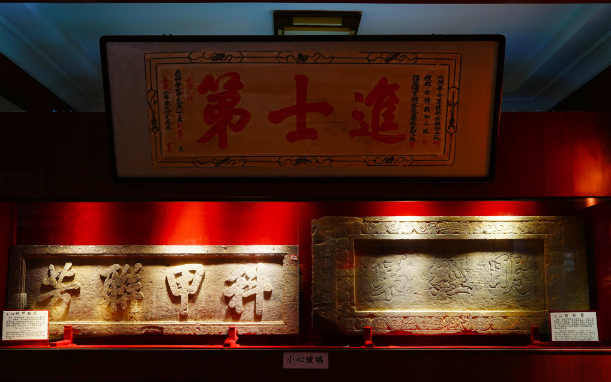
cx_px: 306
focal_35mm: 41
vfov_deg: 31.2
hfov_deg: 48.2
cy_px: 194
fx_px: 683
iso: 1000
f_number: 4
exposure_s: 1/50
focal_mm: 40
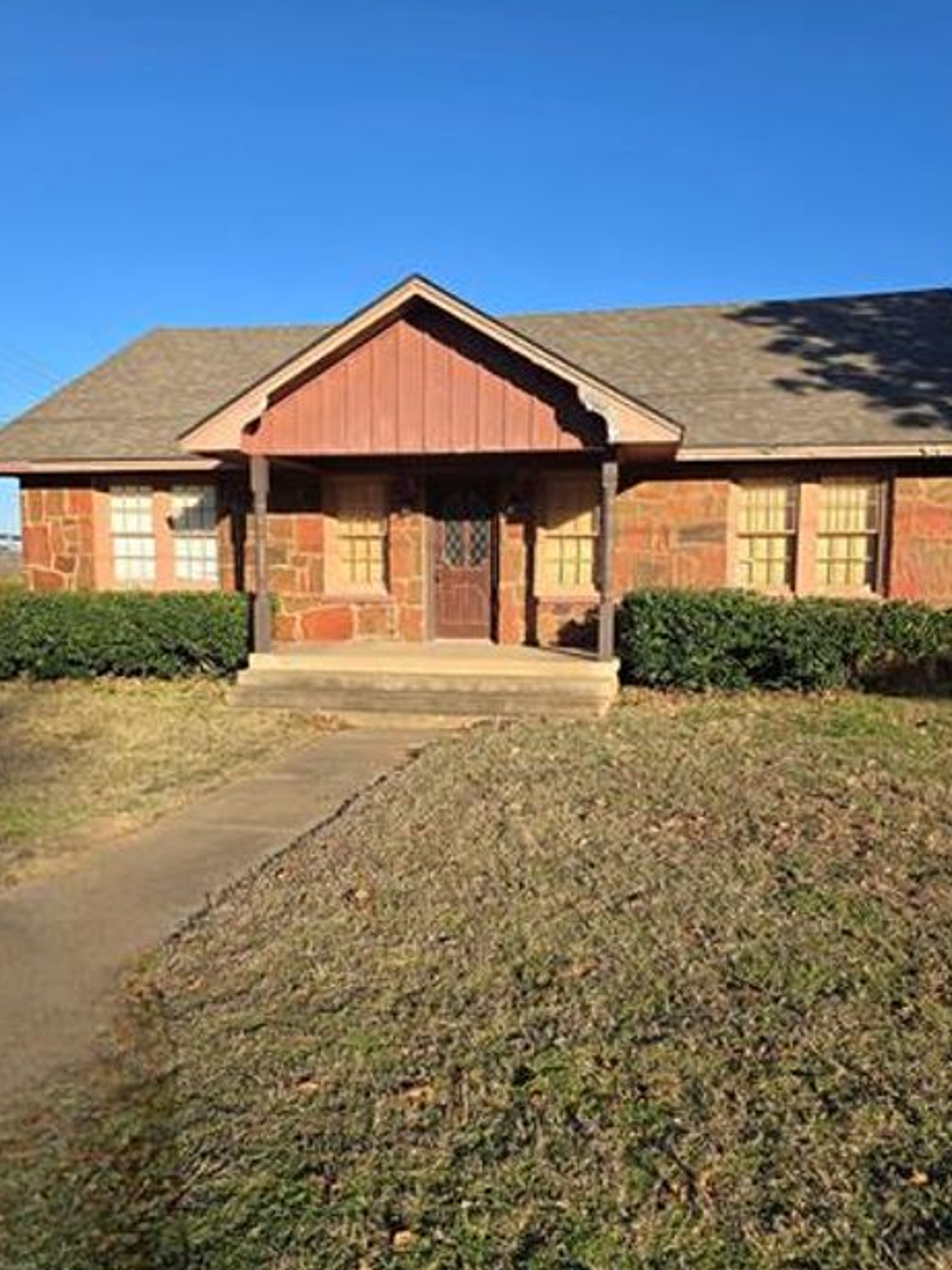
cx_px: 493
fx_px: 917
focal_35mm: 25
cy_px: 667
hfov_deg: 54.8
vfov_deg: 69.4
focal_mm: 6.3
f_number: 1.7
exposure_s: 1/588
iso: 12
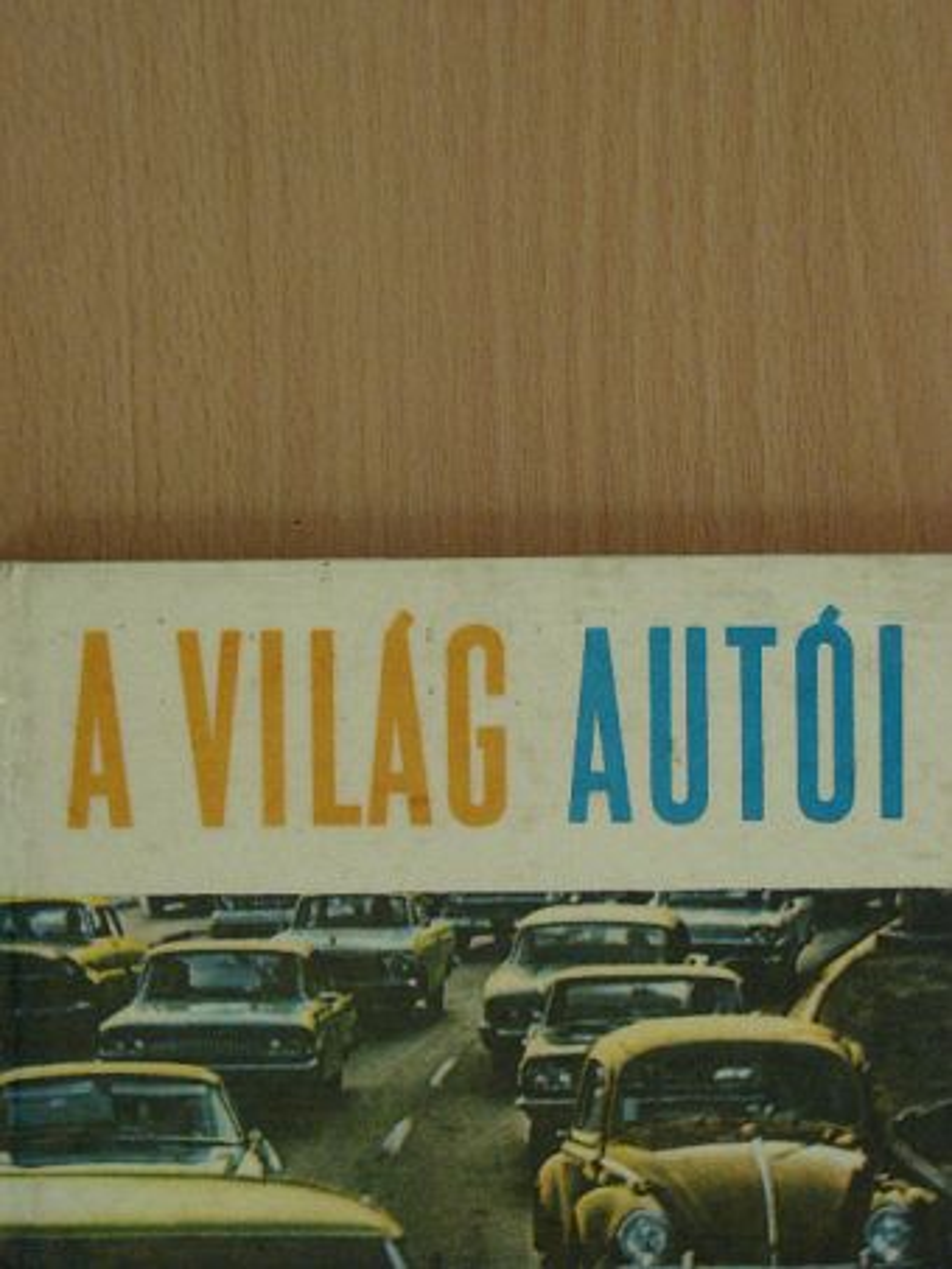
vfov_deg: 24.7
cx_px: 476
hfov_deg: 18.7
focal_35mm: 79
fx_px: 2895
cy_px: 634
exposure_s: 1/28.1
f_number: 3.5
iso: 200
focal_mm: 13.2
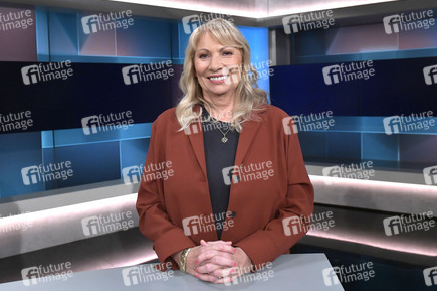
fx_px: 340
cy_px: 148
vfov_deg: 46.3
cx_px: 222
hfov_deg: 65.5
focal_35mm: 28
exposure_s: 1/200
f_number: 5.6
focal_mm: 27
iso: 2500
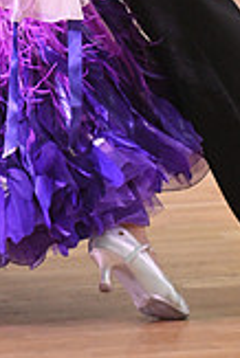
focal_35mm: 427
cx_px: -19
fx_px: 4261
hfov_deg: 3.2
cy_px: -235
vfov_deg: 4.8
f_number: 5
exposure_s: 1/400
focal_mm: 120
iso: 3200
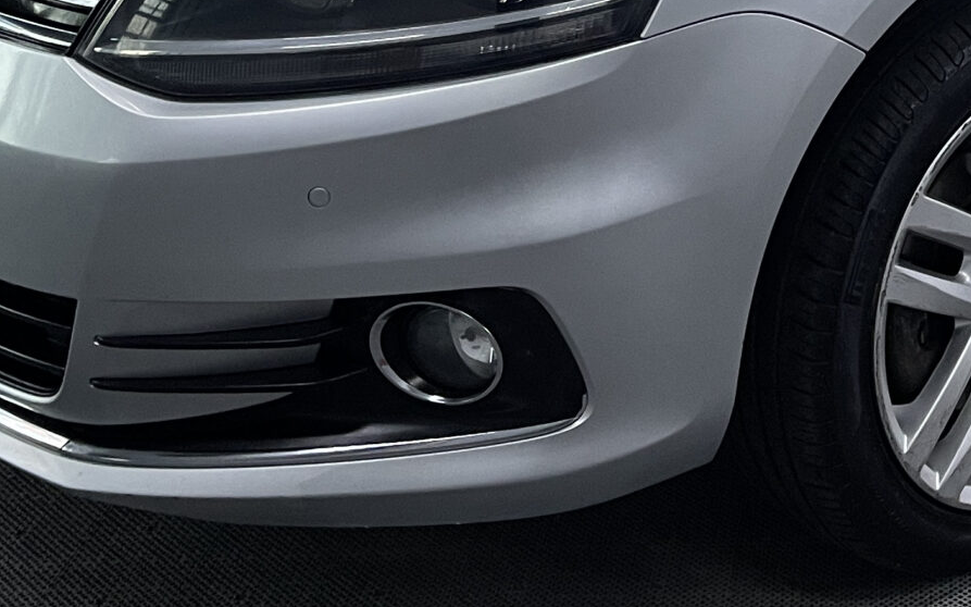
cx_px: 982
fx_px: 2011
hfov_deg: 25.7
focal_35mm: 76
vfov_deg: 15.9
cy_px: -276
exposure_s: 1/63
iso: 125
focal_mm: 5.1
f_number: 1.6
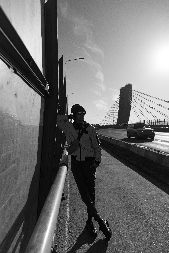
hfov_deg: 46.4
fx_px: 197
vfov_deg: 65.5
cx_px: 84
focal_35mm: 28
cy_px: 126
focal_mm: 28
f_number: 4.5
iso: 100
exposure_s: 1/2500
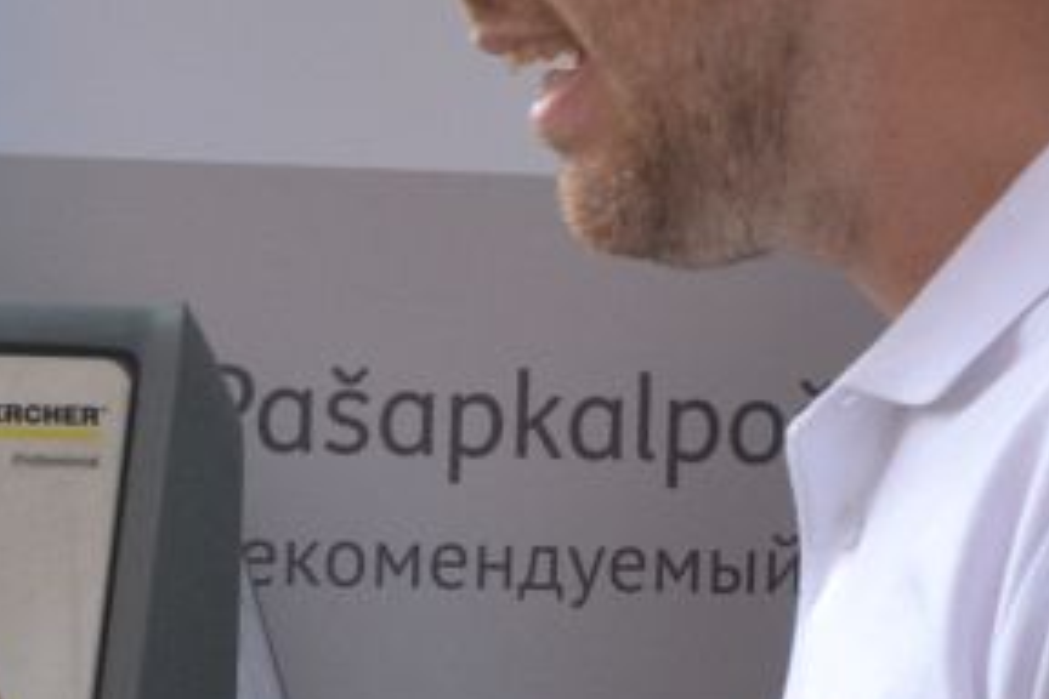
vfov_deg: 6.8
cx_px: 1537
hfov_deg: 9.9
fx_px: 5915
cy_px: 182
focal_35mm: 203
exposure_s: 1/250
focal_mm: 26
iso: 400
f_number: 10
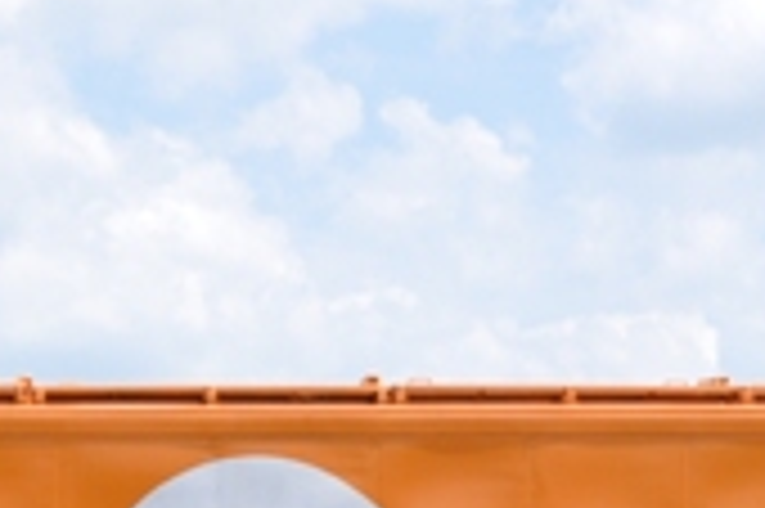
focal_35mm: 155
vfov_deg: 8.7
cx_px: 140
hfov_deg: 13.2
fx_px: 3291
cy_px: 672
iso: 200
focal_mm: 22
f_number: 13
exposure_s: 1/160
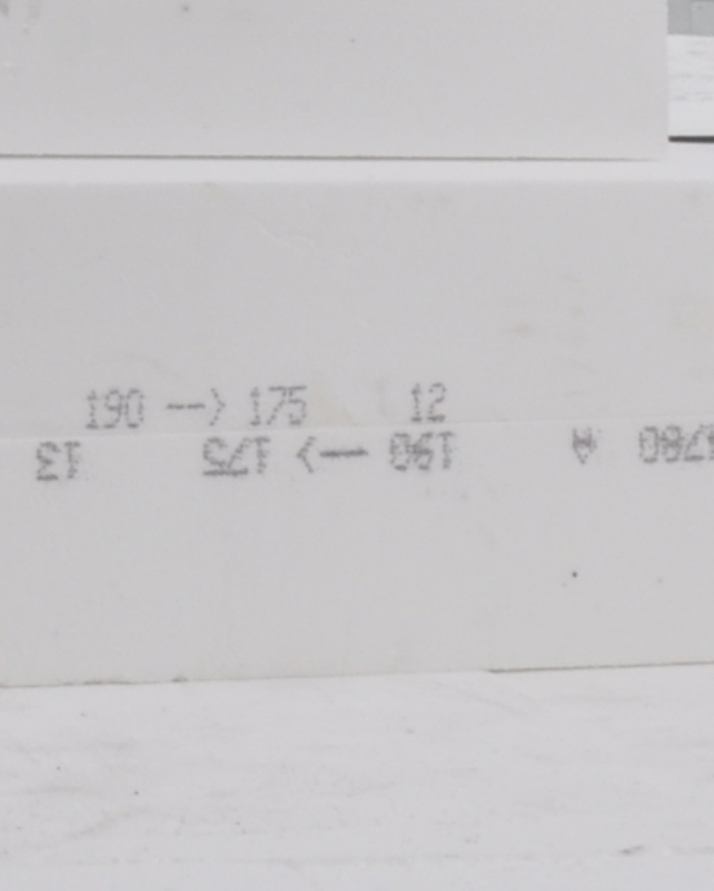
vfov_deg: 9.3
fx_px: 5412
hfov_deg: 7.5
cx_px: 163
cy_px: -167
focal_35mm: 205
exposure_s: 1/160
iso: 250
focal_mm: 22
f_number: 18
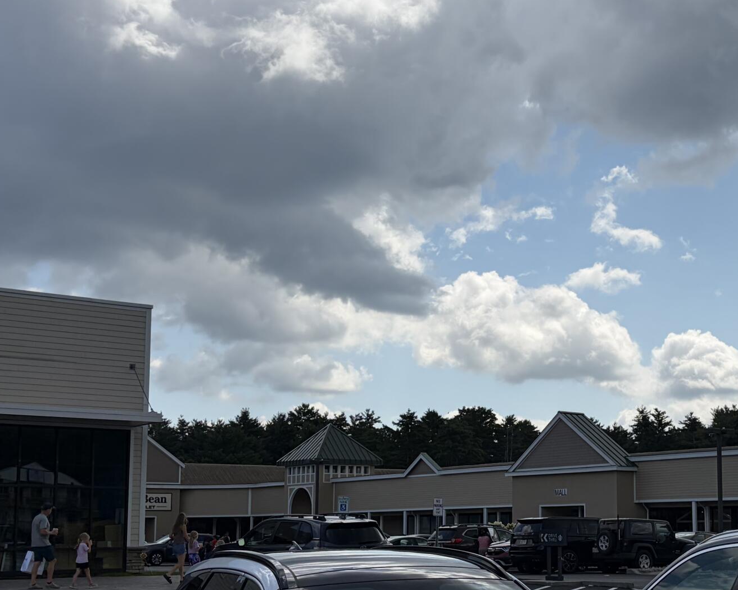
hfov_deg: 31.9
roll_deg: +0.1
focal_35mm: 58
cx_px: 560
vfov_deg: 26.1
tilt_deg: +7.3
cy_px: 367
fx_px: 1267
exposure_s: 1/7813
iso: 50
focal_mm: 5.96
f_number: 1.6
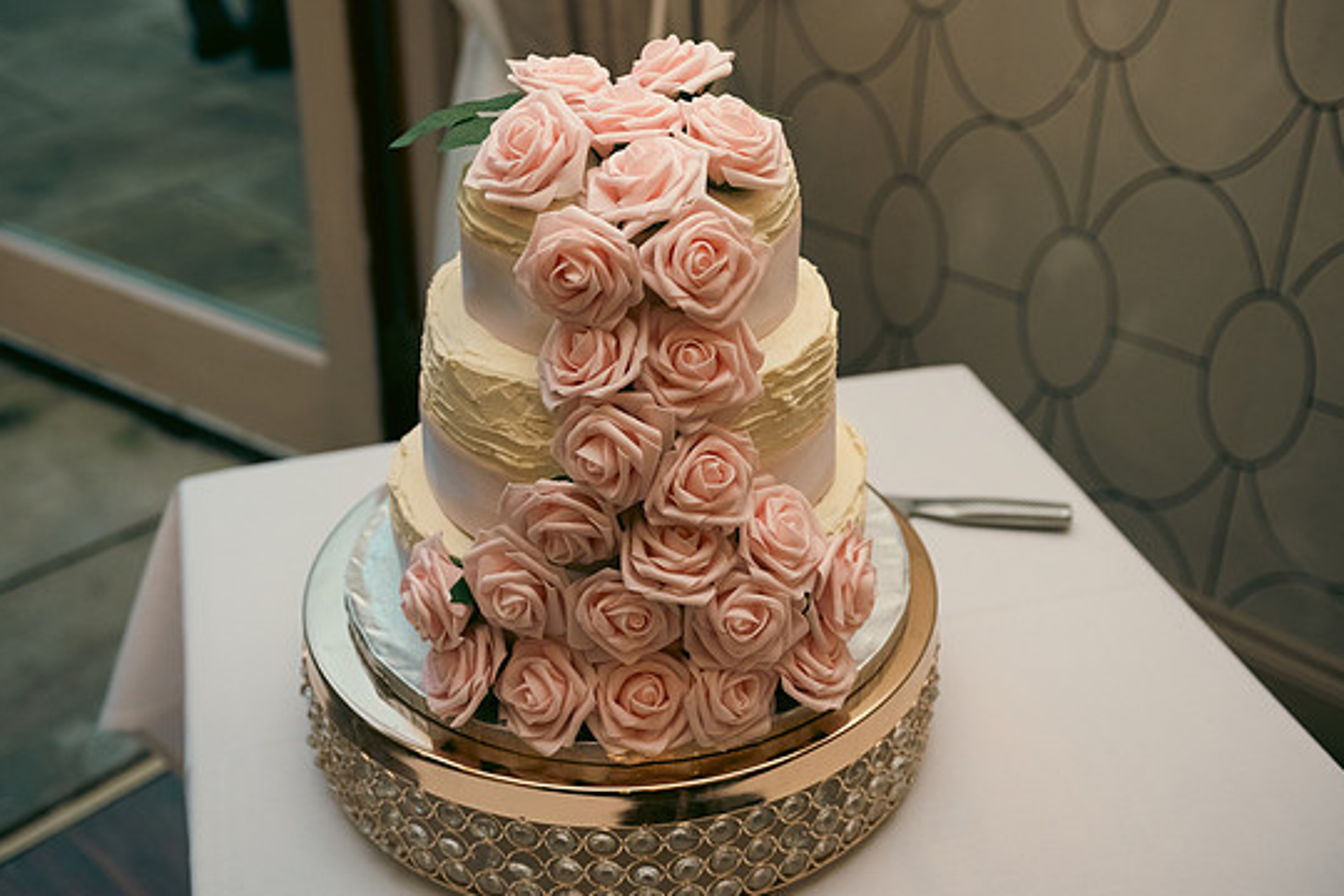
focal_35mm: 43
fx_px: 1605
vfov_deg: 31.2
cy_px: 439
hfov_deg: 45.4
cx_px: 647
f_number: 3.5
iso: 800
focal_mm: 40
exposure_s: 1/160
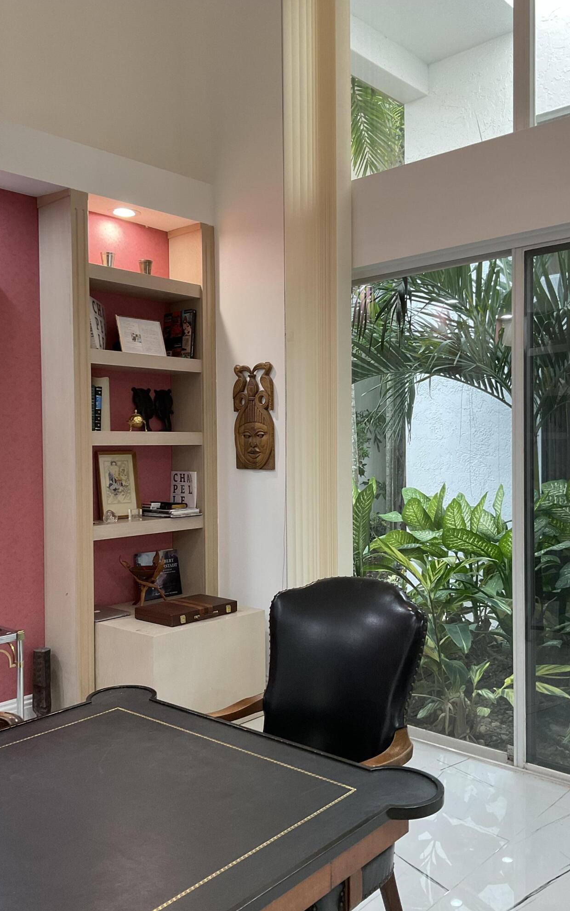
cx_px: 268
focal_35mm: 31
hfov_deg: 40.6
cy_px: 458
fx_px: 770
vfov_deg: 61.2
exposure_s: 1/60
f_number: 1.8
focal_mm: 3
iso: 50
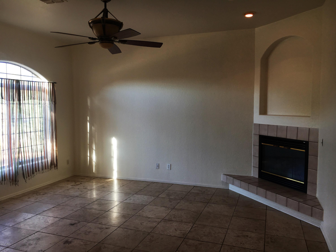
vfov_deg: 48.2
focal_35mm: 29
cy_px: 126
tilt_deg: -3.5
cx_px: 168
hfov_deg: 61.7
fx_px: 281
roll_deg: -0.5
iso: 25
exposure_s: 1/33
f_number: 2.2
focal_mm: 4.15
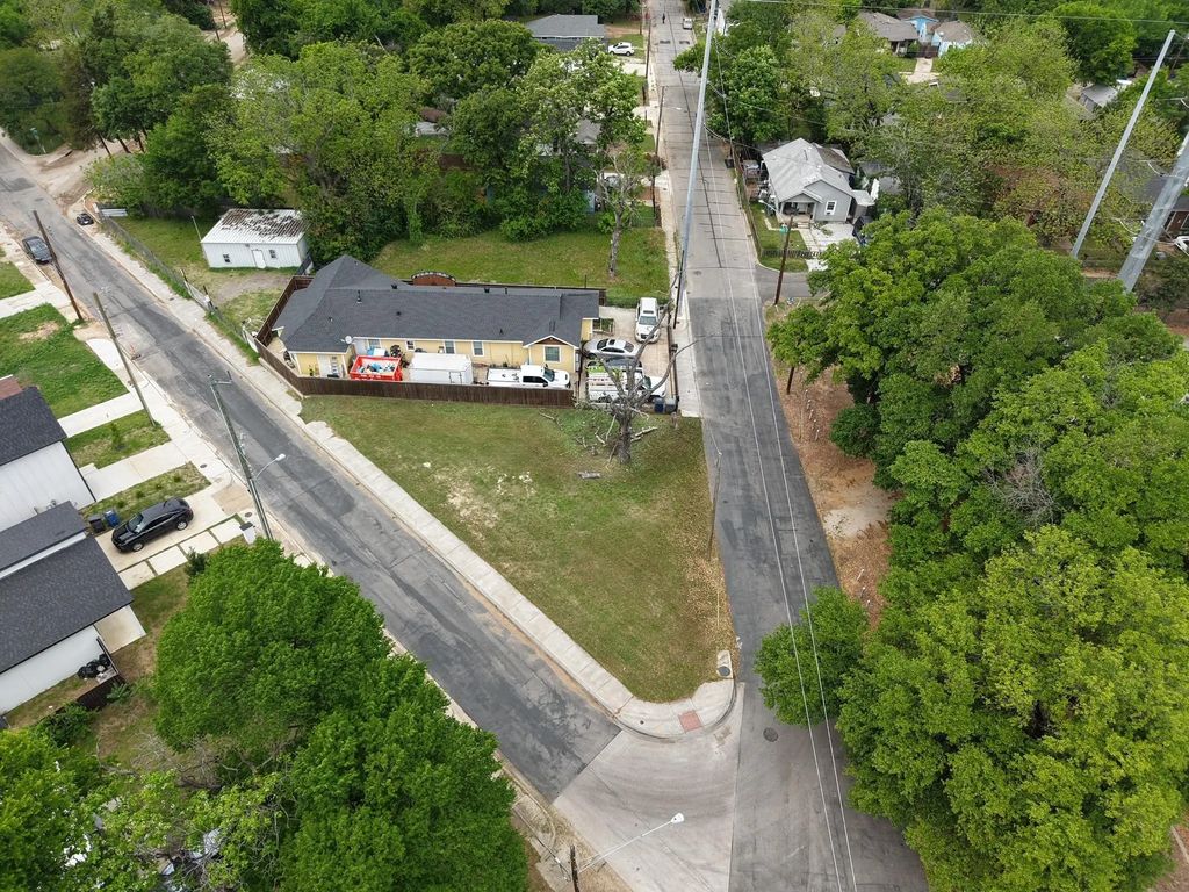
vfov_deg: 56.8
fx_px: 824
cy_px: 446
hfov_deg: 71.6
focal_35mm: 24
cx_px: 594
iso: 100
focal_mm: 8.67
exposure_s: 1/1600
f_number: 1.8
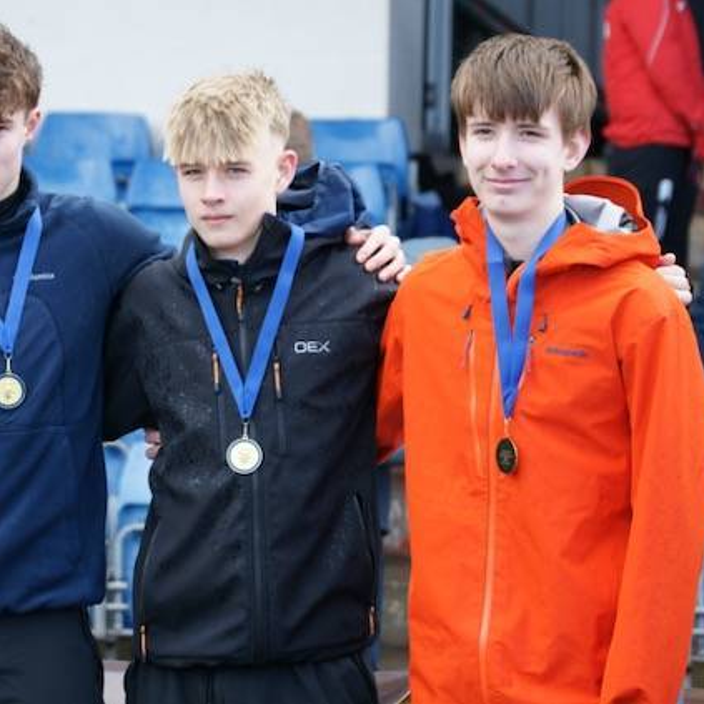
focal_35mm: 193
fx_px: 4441
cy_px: 351
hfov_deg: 9.1
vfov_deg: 9.1
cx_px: 211
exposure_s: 1/160
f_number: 5
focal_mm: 100
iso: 200
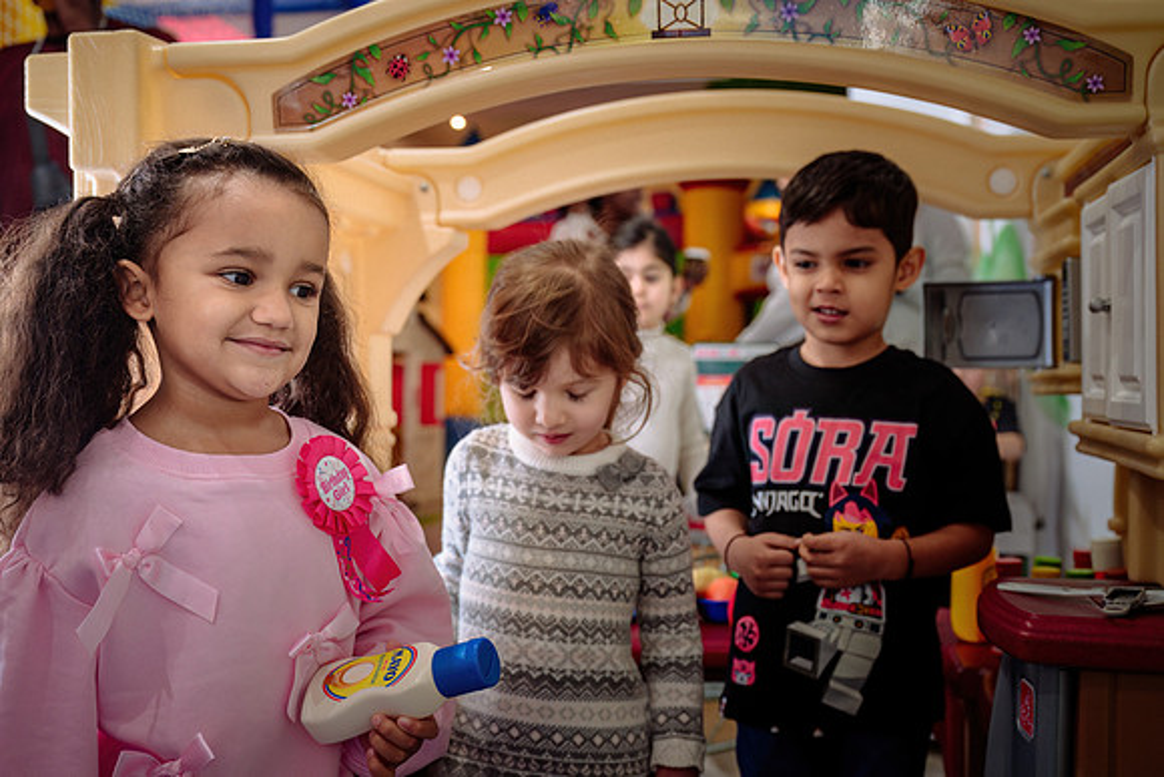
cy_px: 389
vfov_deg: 32.4
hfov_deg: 47.1
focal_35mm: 41
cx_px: 596
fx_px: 1336
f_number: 4
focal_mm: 39
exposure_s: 1/100
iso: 800
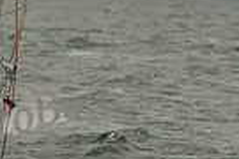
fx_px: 6838
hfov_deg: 2.0
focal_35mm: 1030
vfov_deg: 1.3
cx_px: -168
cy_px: 45
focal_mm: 240
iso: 400
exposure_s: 1/1000
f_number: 10
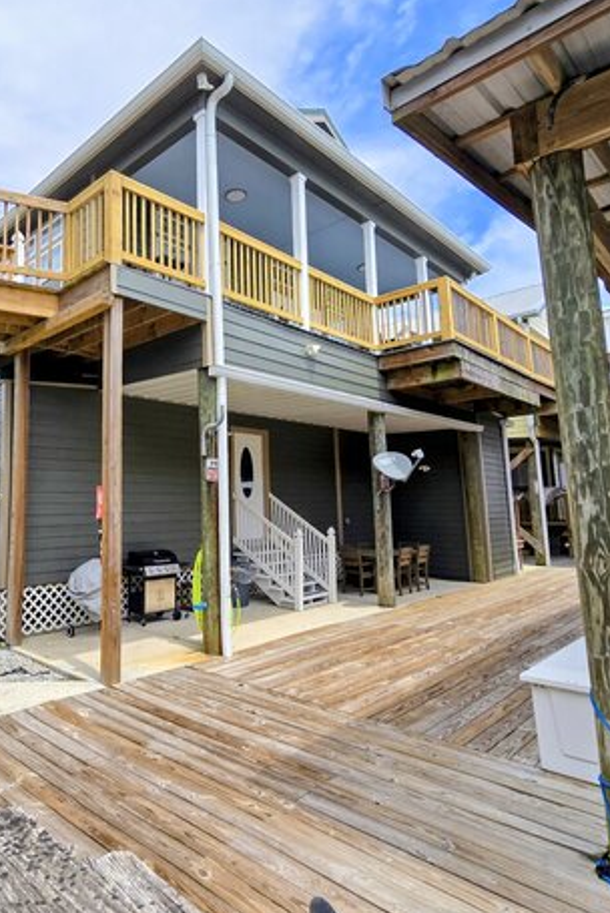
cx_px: 201
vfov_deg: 86.8
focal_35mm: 19
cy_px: 437
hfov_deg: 62.9
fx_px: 482
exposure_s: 1/1978
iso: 50
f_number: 2.2
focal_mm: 2.2
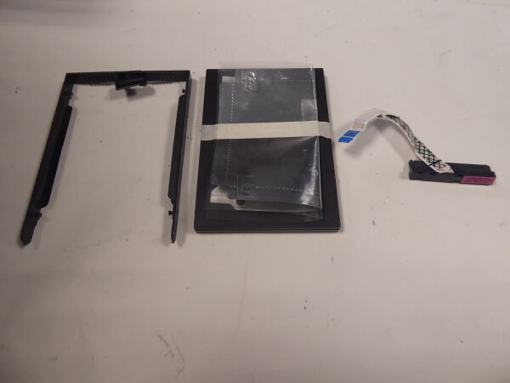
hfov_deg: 69.4
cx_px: 255
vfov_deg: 54.9
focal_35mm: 25
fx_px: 368
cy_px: 192
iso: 250
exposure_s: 1/60
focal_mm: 4.3
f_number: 3.3
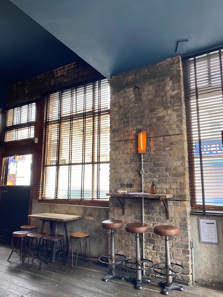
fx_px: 223
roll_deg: +0.2
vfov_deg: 67.3
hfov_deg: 53.1
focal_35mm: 26
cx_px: 112
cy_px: 148
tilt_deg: +9.1
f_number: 1.8
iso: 100
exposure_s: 1/100
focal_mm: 4.25
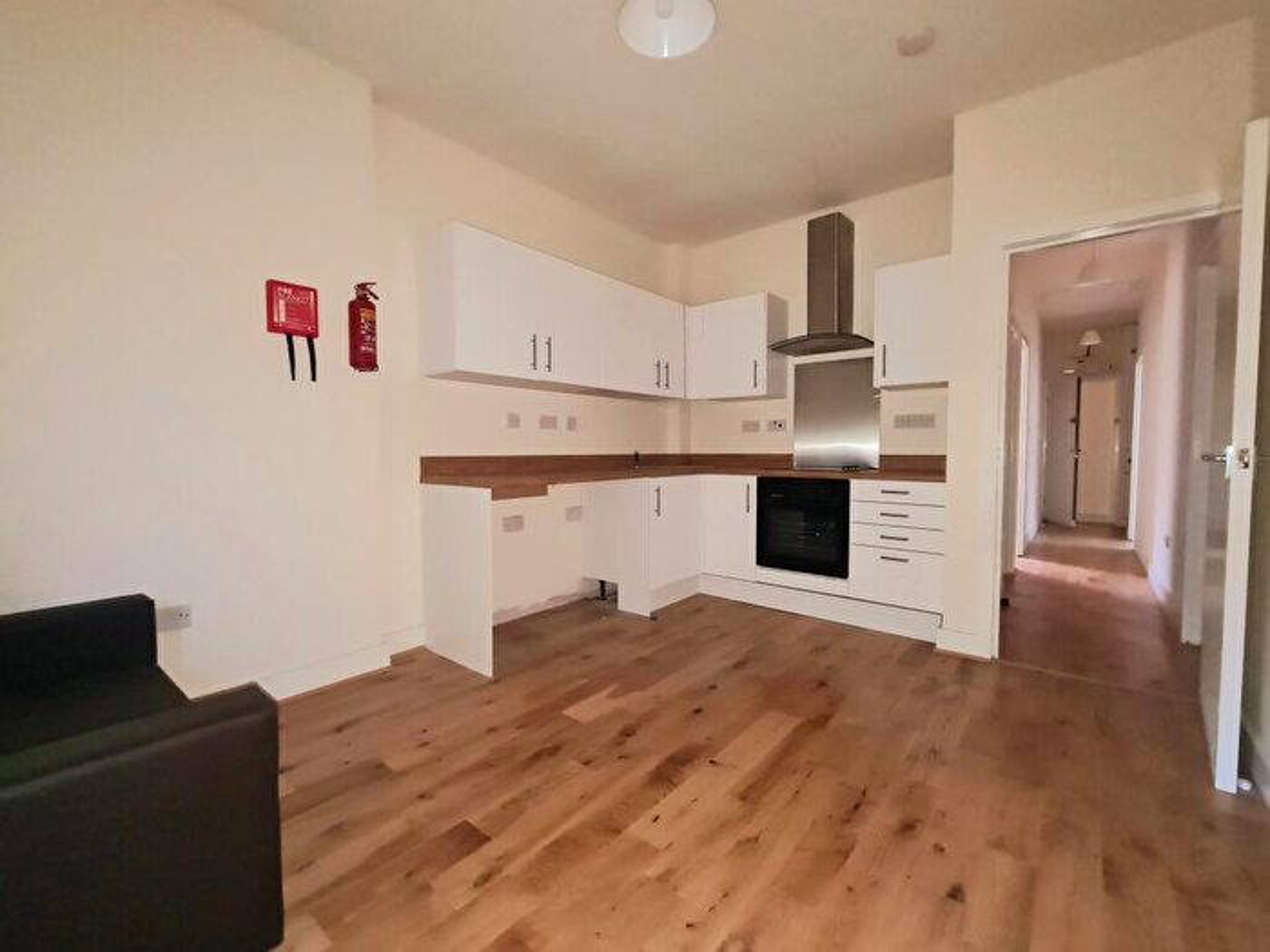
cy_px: 476
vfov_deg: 89.9
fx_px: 477
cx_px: 635
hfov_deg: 106.2
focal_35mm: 13
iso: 640
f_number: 2.2
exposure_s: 1/25
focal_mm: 2.22
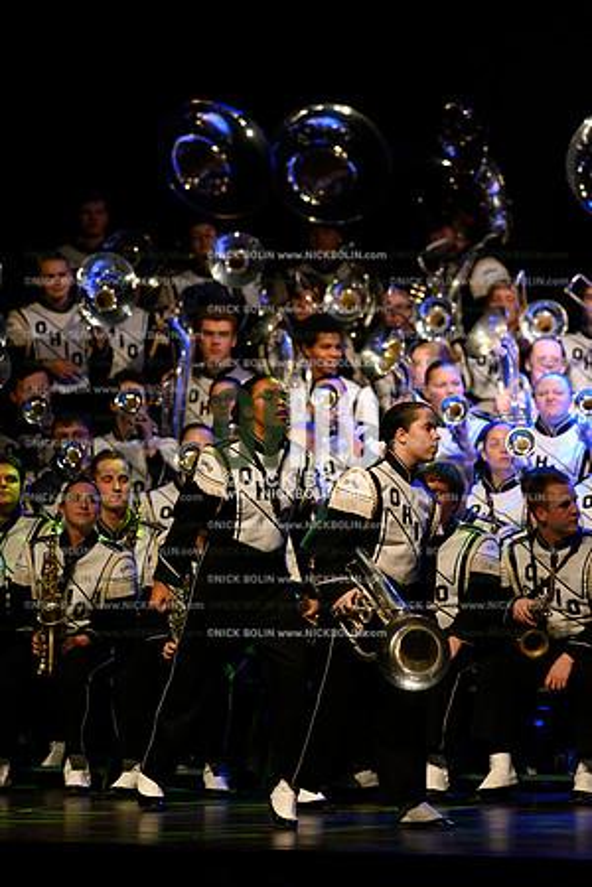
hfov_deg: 4.6
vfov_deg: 6.9
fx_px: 7399
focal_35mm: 300
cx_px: 296
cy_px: 444
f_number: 4
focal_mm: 300
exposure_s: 1/500
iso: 6400
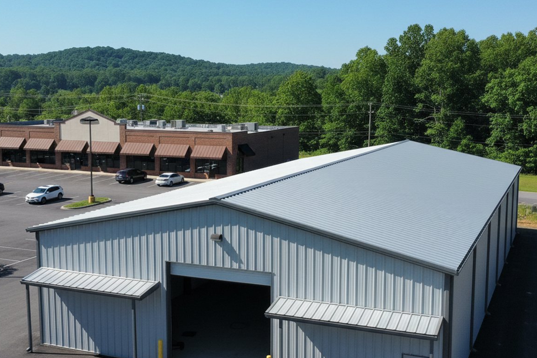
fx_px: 418
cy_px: 178
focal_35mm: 28
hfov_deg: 65.5
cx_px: 272
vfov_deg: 46.4
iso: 651
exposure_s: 1/974
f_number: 1.5
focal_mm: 5.7
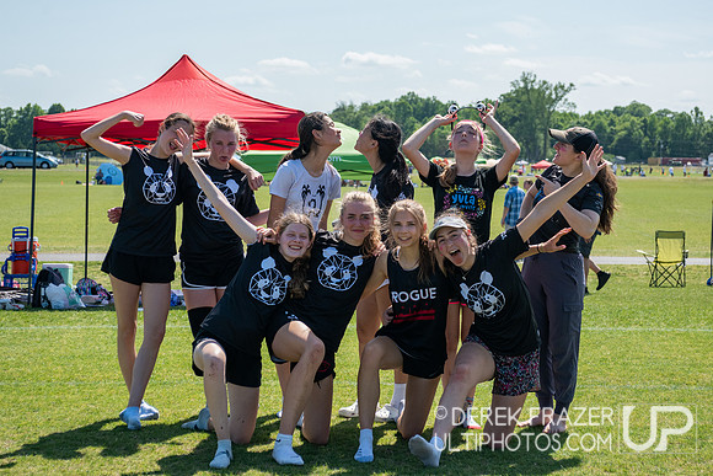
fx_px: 1552
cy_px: 200
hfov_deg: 25.9
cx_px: 383
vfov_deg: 17.4
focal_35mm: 78
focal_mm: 66
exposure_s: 1/2000
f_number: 6.3
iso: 560
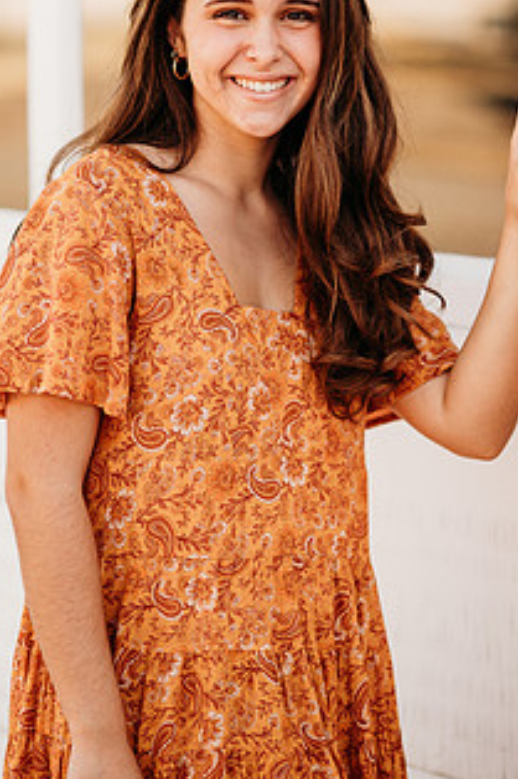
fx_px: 2636
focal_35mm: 122
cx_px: 235
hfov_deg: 11.2
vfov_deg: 16.8
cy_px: 268
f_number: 2
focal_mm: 85
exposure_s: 1/1000
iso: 160
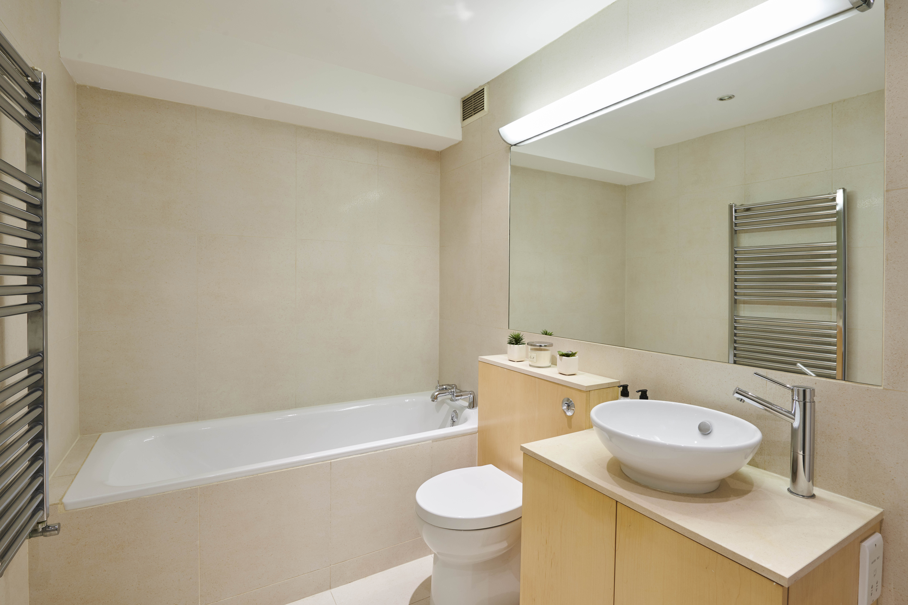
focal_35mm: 17
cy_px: 302
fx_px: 429
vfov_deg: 70.4
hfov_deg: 93.3
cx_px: 454
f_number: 11
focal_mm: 17
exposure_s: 1/3
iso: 200
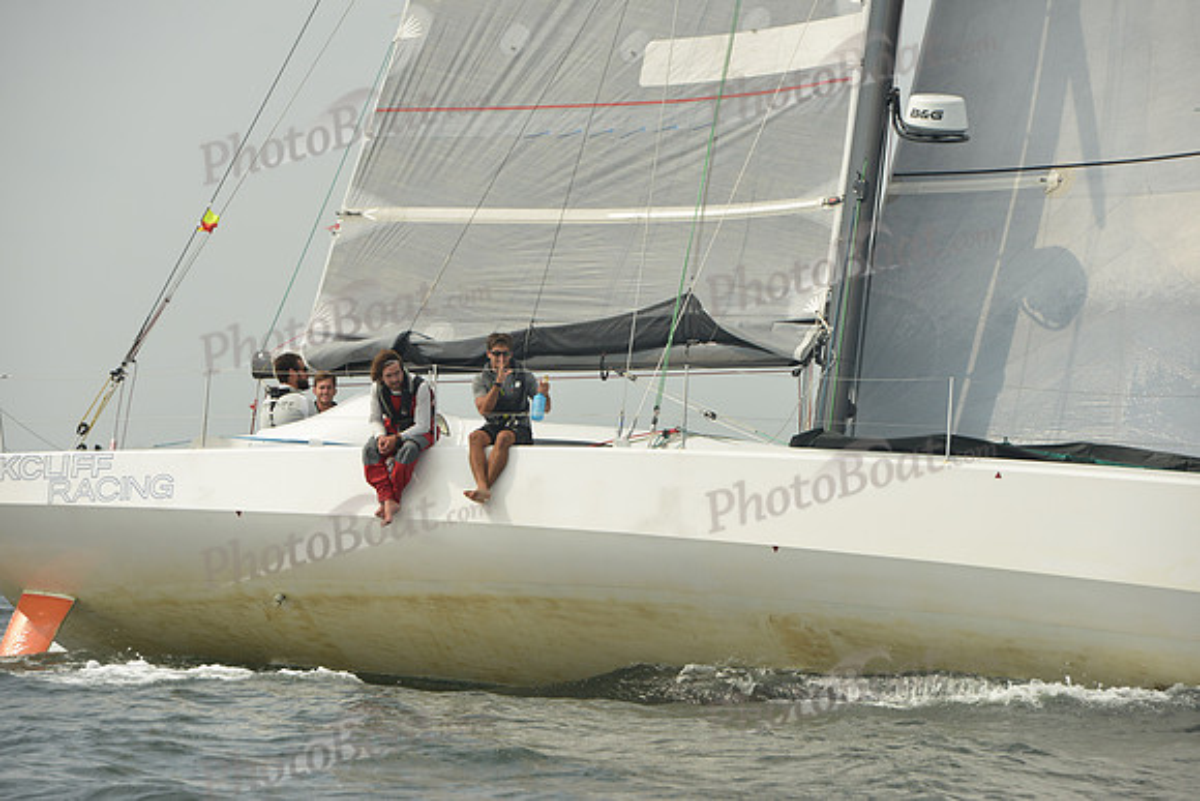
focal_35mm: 180
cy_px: 400
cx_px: 600
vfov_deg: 7.6
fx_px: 6001
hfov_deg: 11.4
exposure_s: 1/1250
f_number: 9
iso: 320
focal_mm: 180
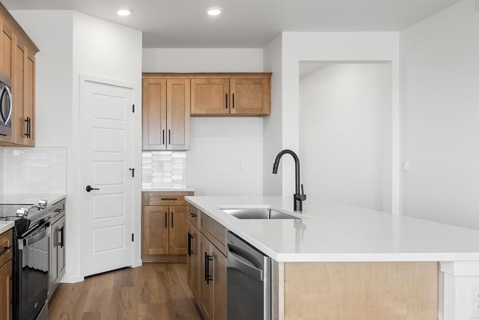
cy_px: 164
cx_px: 125
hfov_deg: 57.5
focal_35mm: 31
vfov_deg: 42.4
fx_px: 413
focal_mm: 16
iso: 200
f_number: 8
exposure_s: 1/80
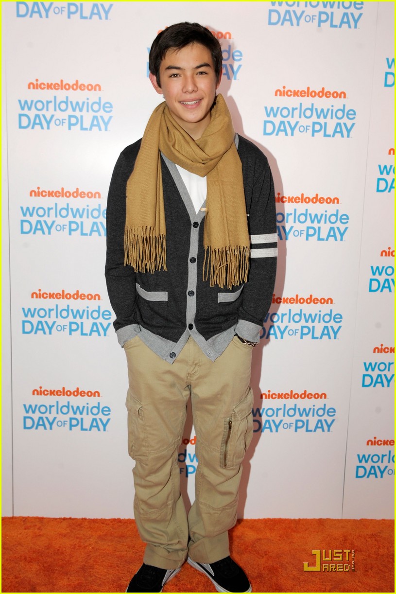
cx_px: 198
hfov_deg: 41.1
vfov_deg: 58.7
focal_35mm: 32
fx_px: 528
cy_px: 297
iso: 400
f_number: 5.6
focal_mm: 32
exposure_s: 1/125
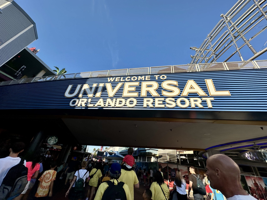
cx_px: 134
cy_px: 100
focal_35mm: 14
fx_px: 108
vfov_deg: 85.7
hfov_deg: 102.1
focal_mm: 2.22
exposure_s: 1/2174
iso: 50
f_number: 2.2
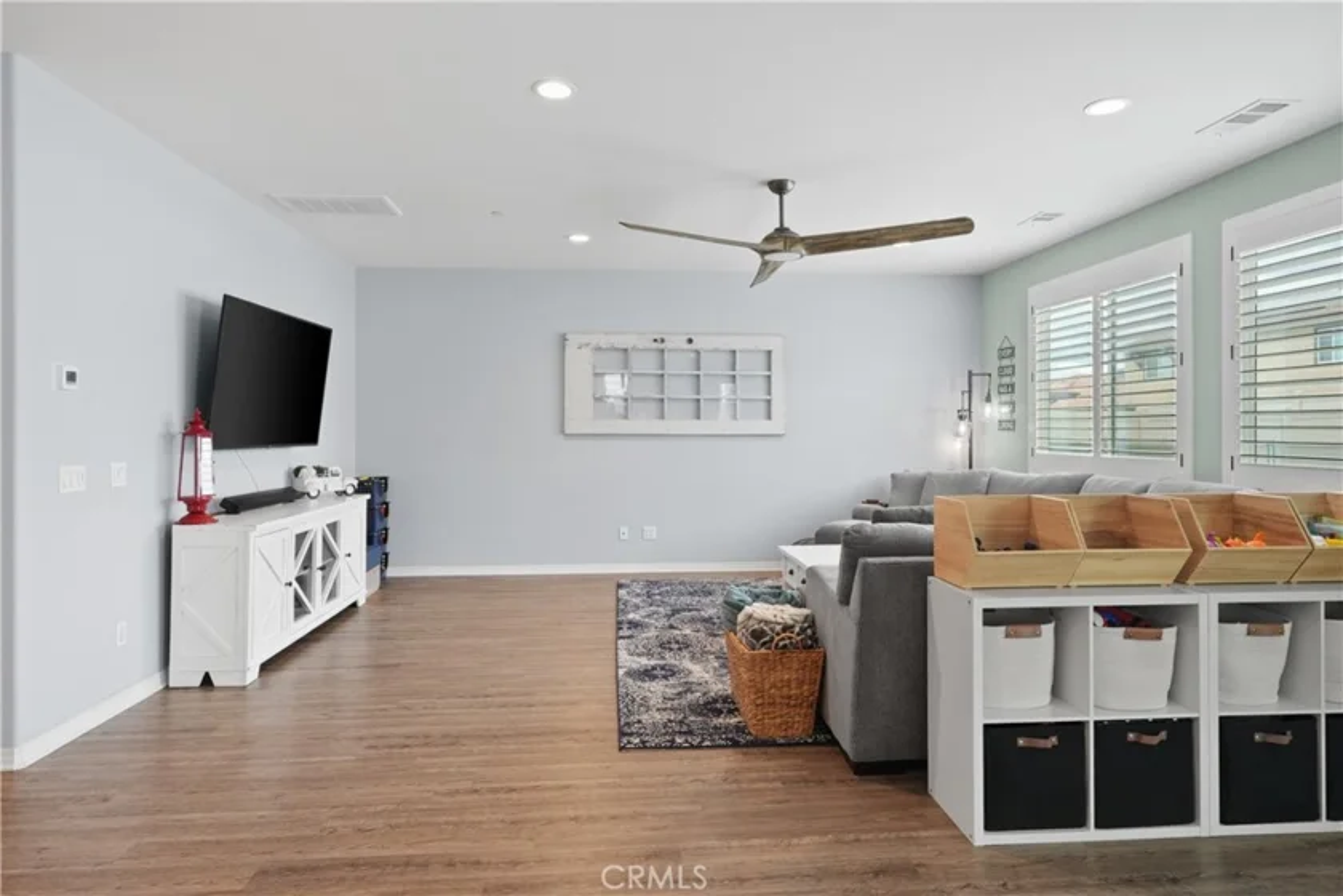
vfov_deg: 59.5
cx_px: 672
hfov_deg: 81.2
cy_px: 448
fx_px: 783
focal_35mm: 21
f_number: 5.6
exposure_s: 1/20
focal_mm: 21
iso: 800
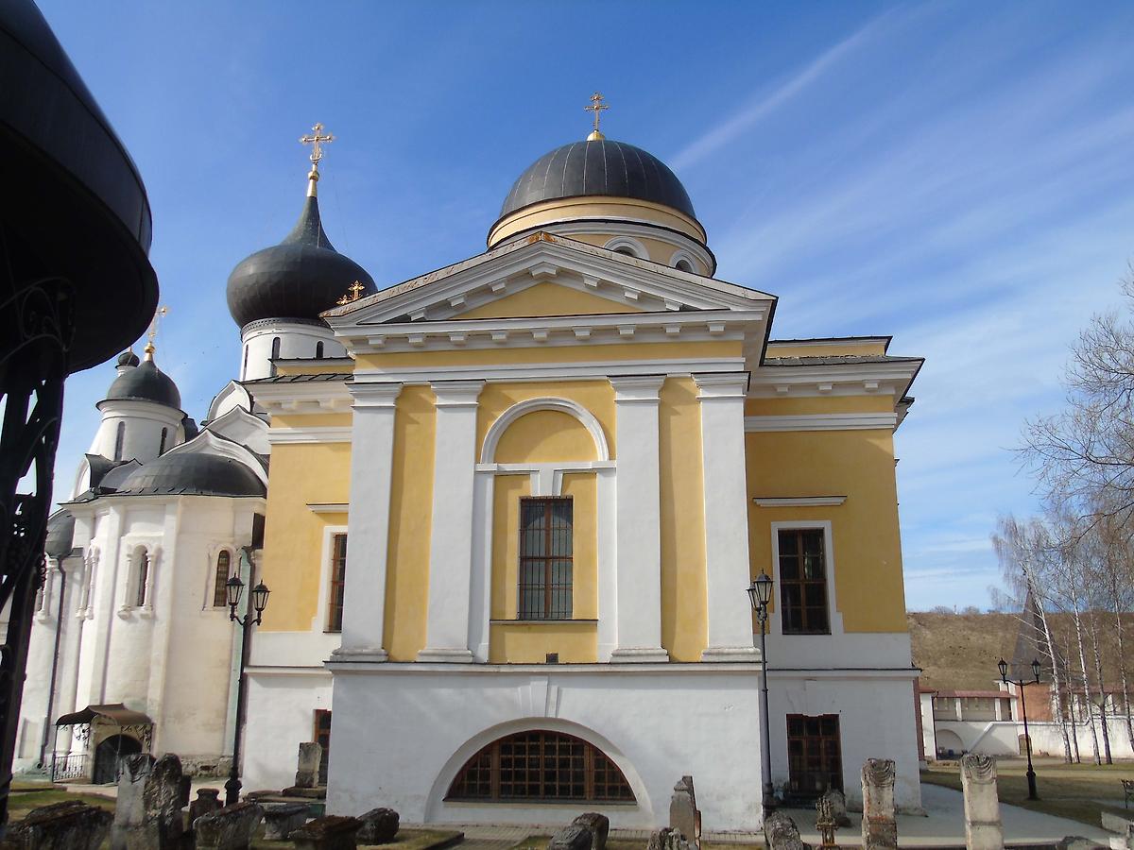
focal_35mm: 29
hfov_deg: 61.7
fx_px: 950
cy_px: 425
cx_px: 567
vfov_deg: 48.2
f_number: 3.6
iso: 80
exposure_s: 1/1000
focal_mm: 5.2
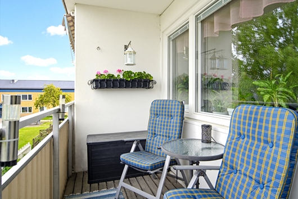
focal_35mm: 22
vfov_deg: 57.3
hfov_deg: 78.6
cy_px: 100
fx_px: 182
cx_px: 149
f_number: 8
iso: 200
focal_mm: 22
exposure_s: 1/30
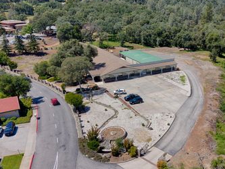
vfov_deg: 39.6
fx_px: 234
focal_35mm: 36
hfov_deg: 50.5
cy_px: 96
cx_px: 147
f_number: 1.8
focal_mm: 8.67
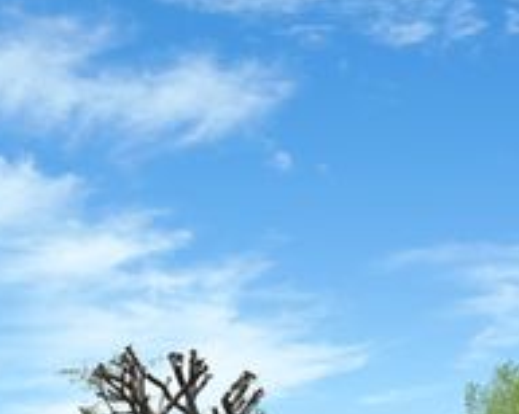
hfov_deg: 25.6
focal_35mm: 73
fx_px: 1120
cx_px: 94
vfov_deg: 20.4
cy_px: 397
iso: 100
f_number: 8
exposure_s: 1/500
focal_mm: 30
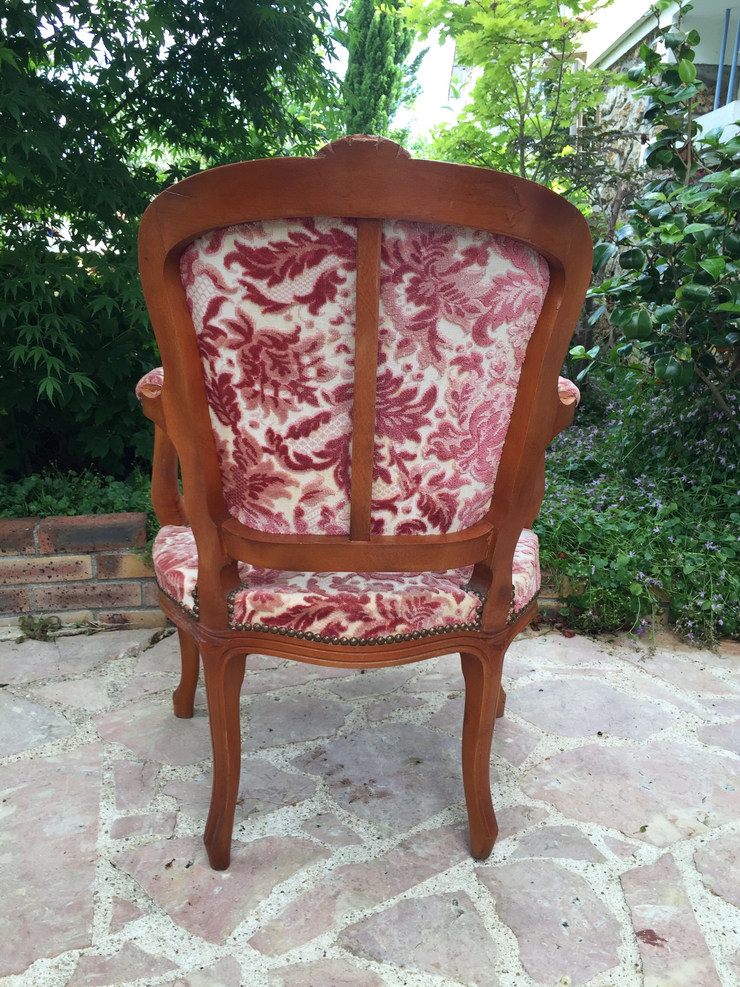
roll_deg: -2.6
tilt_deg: -16.7
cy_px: 494
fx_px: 827
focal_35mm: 29
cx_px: 370
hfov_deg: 48.2
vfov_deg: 61.7
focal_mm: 4.15
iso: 32
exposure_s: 1/120
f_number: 2.2
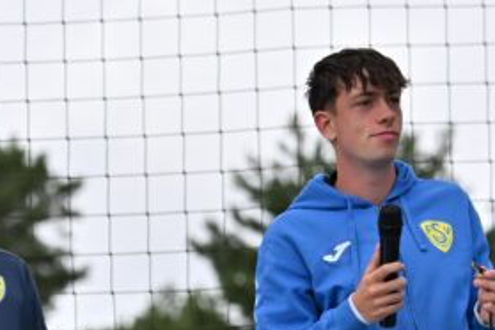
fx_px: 8084
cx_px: 216
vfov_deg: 2.3
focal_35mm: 588
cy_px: 460
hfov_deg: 3.5
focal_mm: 160
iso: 250
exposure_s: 1/1600
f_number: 5
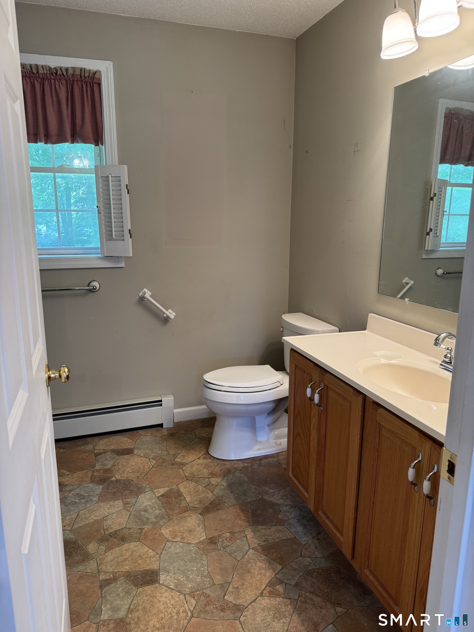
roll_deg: +0.2
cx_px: 237
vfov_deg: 71.6
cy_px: 316
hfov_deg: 56.8
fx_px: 438
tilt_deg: -12.3
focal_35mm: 24
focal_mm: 6.76
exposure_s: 1/60
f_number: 1.78
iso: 160
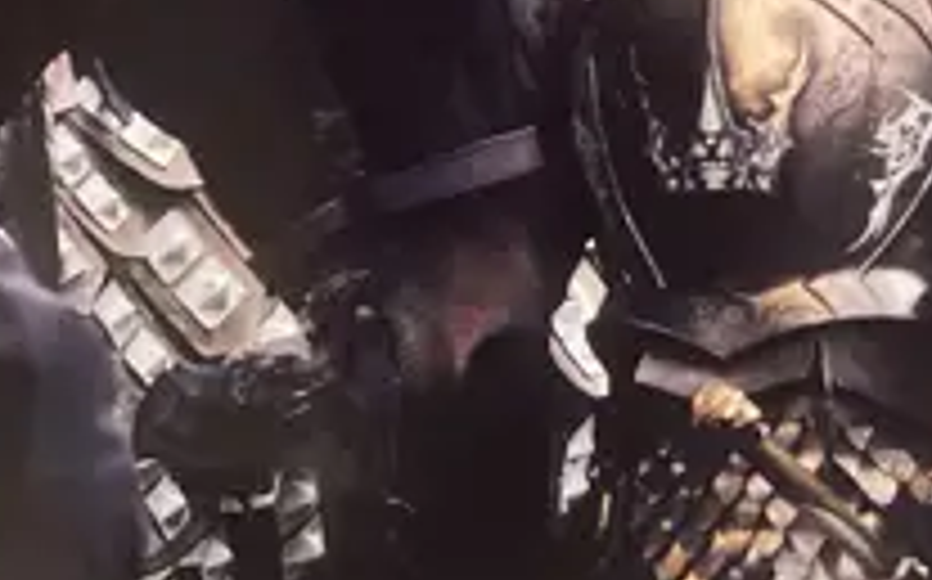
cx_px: 1013
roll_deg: -2.7
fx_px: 3731
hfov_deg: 13.9
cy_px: 953
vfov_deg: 8.6
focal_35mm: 147
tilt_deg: -42.2
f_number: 1.8
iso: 125
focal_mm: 3.99
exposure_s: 1/50
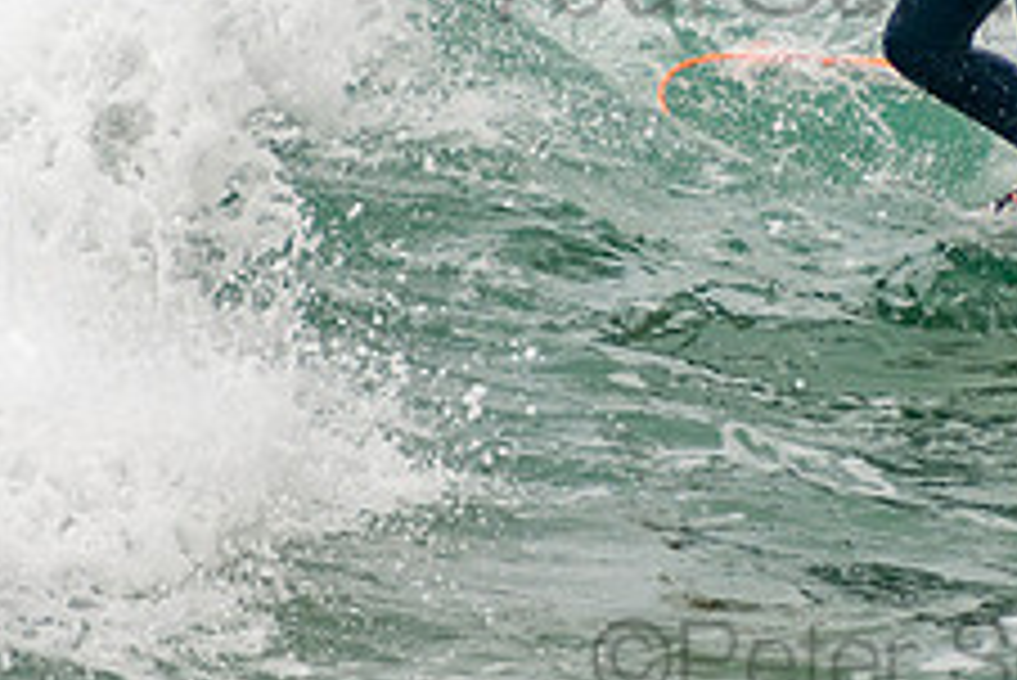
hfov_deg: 1.3
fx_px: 43531
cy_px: -88
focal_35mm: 1540
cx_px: 940
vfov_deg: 0.9
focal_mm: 400
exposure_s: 1/1250
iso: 250
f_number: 5.6
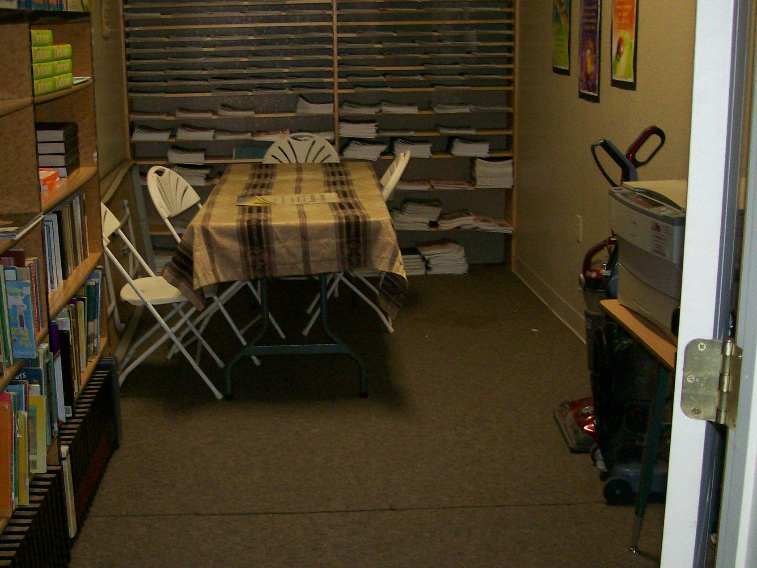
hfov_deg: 38.6
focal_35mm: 49
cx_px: 280
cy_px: 314
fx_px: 1072
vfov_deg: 29.7
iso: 140
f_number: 2.7
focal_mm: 6
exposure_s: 1/64
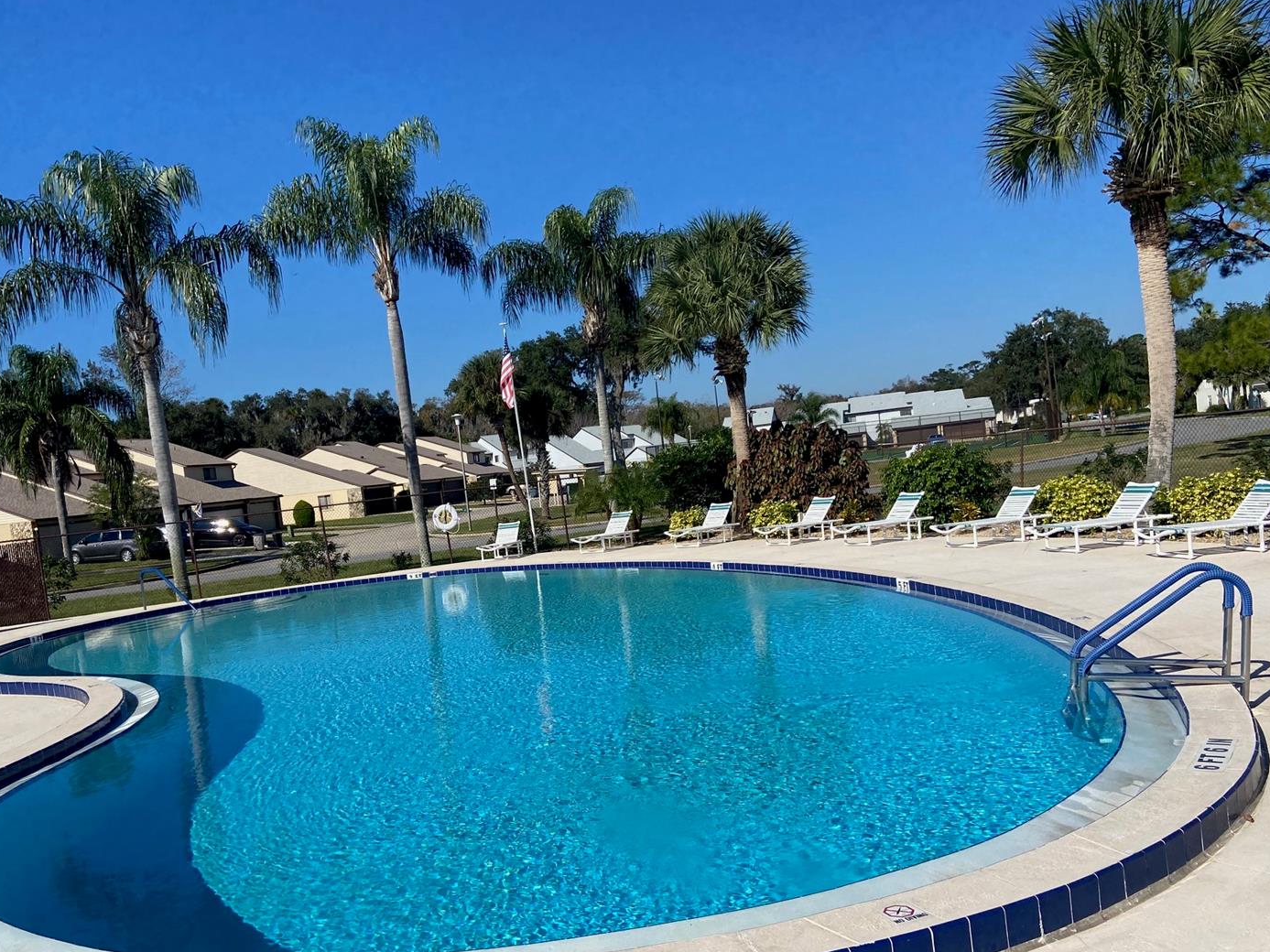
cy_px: 535
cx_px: 546
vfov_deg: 46.7
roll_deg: +5.7
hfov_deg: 59.7
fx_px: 1101
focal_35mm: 30
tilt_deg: -4.2
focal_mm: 4.25
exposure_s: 1/4608
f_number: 1.8
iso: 32
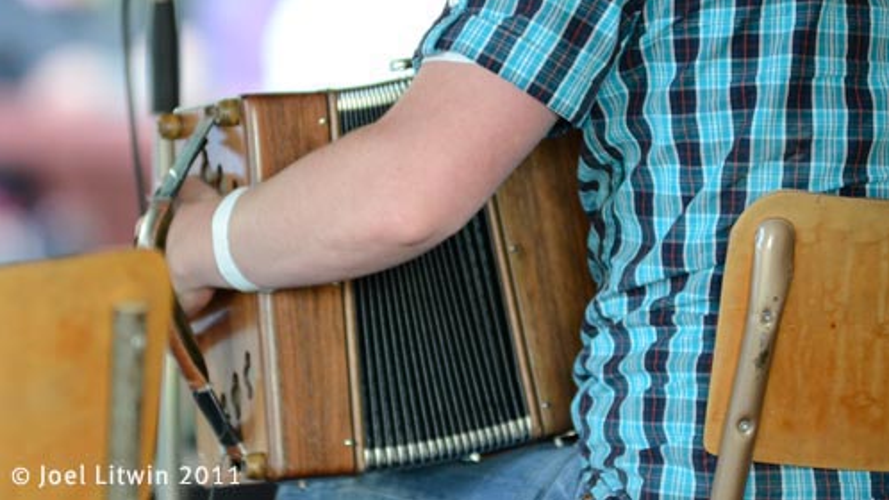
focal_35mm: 315
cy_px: 206
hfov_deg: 6.9
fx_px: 7425
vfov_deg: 3.9
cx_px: 444
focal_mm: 200
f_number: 2.8
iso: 2000
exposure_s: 1/125
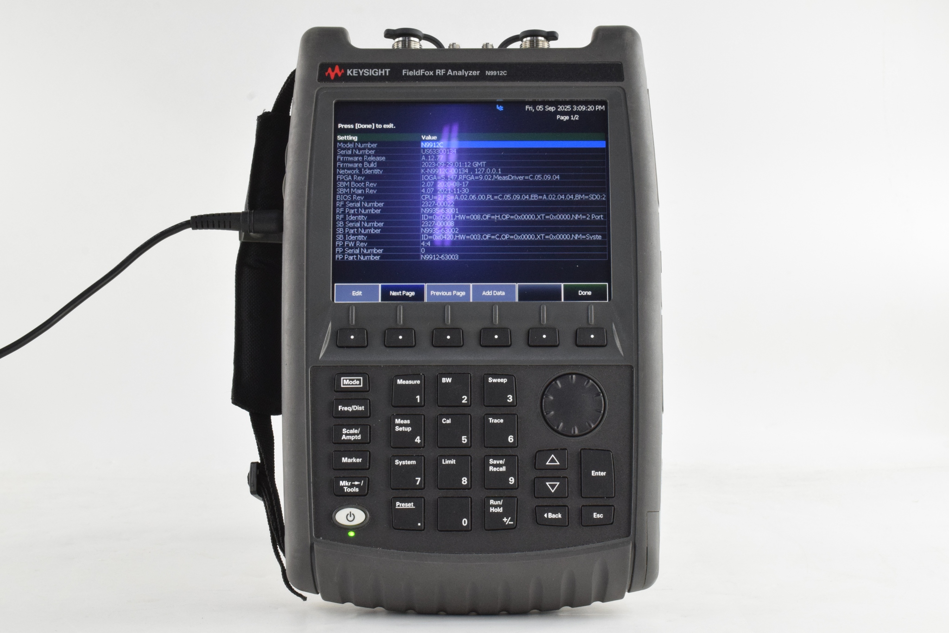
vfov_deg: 22.6
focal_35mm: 60
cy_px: 316
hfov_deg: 33.4
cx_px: 474
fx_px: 1581
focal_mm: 40
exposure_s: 1/30
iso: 1600
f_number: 22
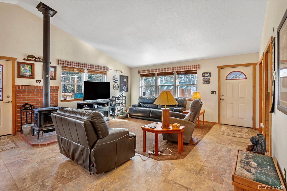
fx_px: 132
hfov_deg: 95.0
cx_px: 144
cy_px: 96
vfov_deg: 72.1
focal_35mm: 16
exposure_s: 2.5
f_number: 8
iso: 100
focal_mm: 16.5
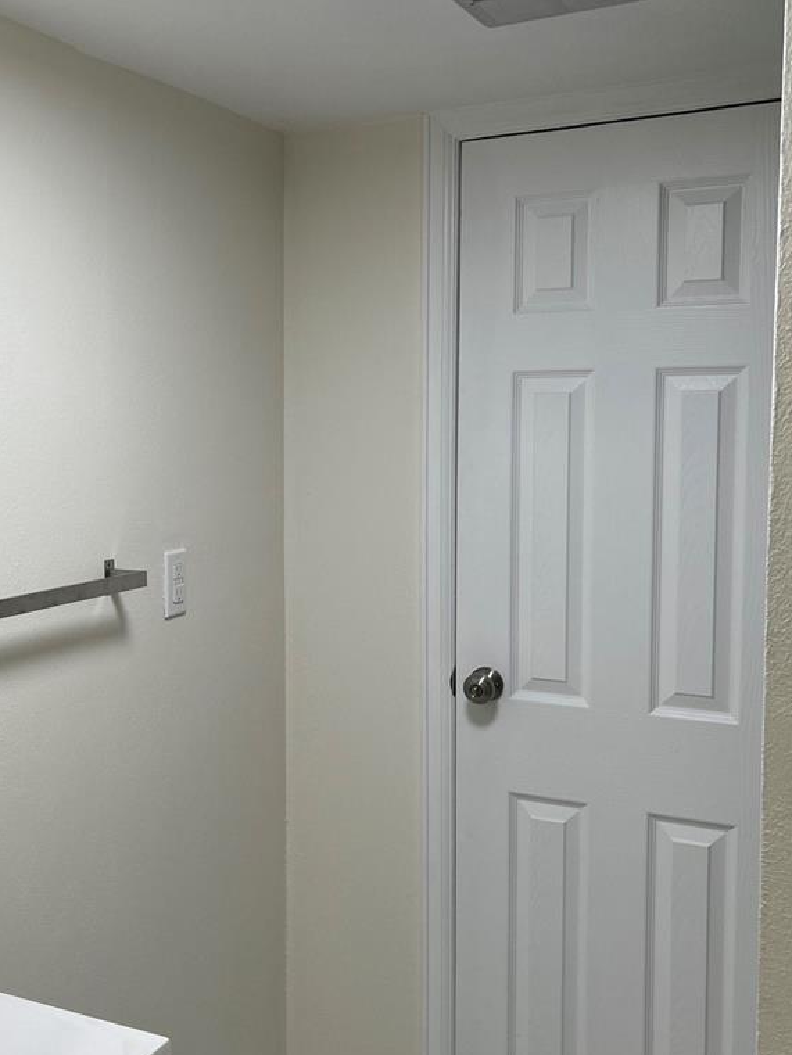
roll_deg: -2.1
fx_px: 1250
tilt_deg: -2.4
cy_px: 498
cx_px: 176
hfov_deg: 34.2
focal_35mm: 41
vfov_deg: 45.7
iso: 50
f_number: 1.5
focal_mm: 5.7
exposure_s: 1/120
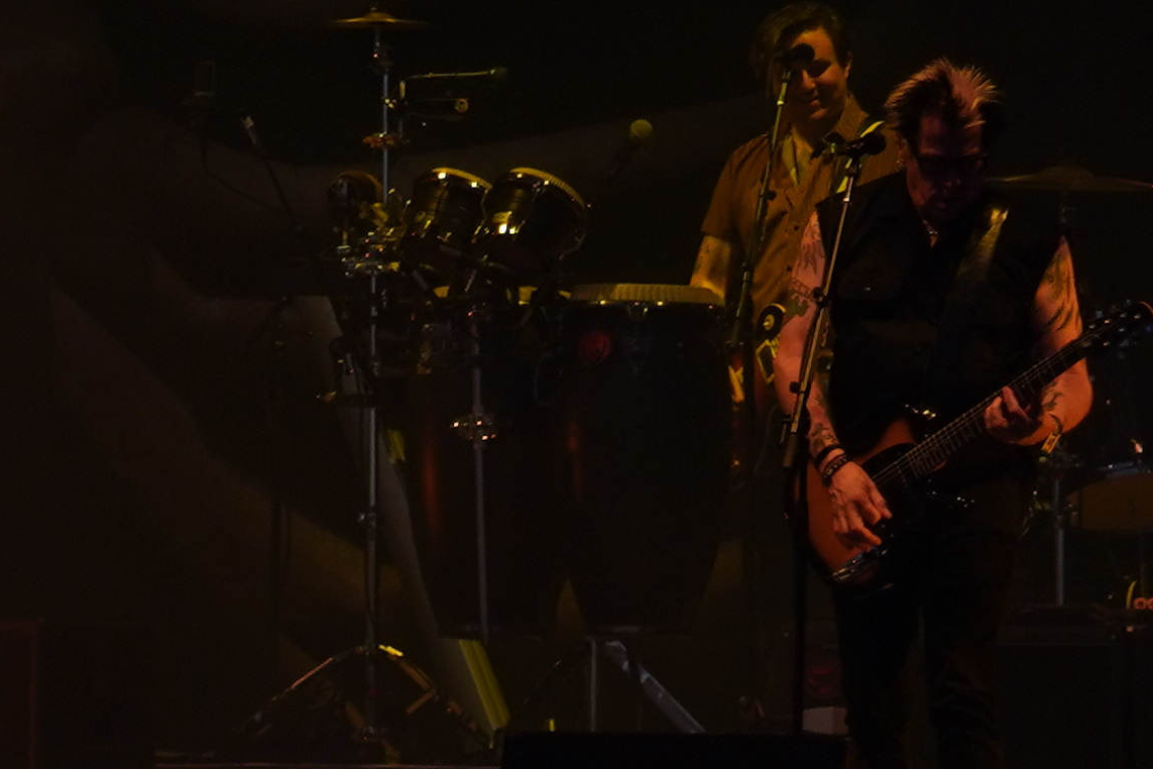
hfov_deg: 3.7
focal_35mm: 551
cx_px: -1325
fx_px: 17646
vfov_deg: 2.5
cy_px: -887
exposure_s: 1/125
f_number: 4
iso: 500
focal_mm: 105
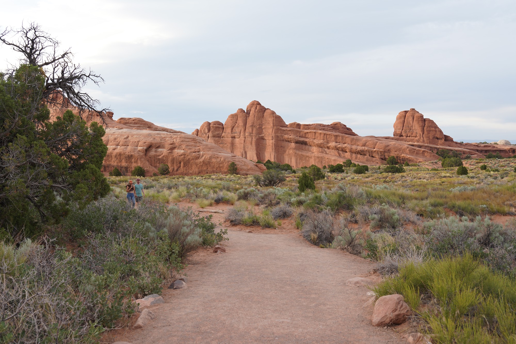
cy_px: 172
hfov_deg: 45.4
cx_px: 258
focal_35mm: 43
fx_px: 616
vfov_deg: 31.2
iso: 200
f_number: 7.1
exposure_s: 1/100
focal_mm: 43
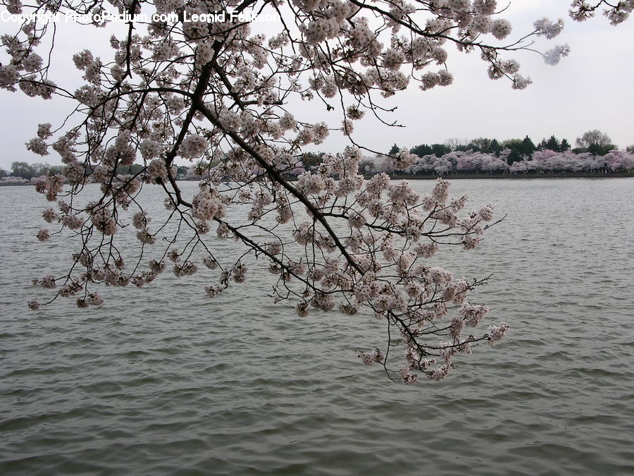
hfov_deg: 47.9
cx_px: 317
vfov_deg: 36.8
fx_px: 714
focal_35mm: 39
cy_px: 238
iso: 50
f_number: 5.1
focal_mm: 10
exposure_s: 1/68.4
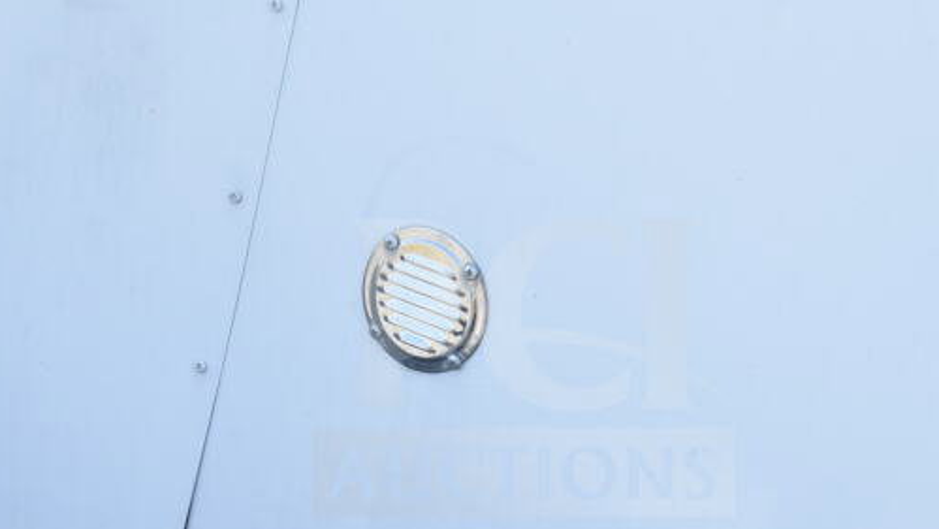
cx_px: 523
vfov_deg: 11.5
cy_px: 368
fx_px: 2631
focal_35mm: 106
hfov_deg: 20.2
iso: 1600
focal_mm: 55
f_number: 11
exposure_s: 1/500
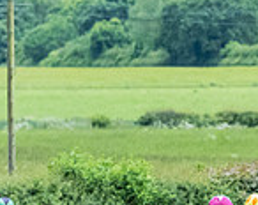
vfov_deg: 1.9
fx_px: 6199
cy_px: 320
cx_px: 280
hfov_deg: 2.4
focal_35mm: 814
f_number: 4
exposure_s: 1/3200
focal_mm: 130
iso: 2000
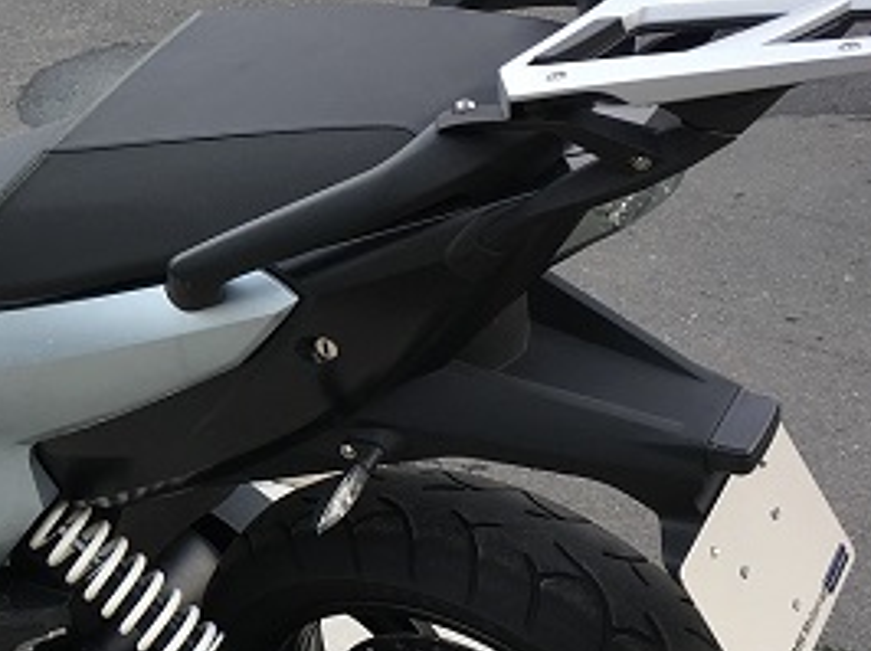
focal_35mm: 77
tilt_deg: -24.5
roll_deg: +7.2
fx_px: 1936
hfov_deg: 24.1
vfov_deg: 19.1
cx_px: -20
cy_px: 306
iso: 25
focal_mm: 4.15
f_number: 2.2
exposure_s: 1/170
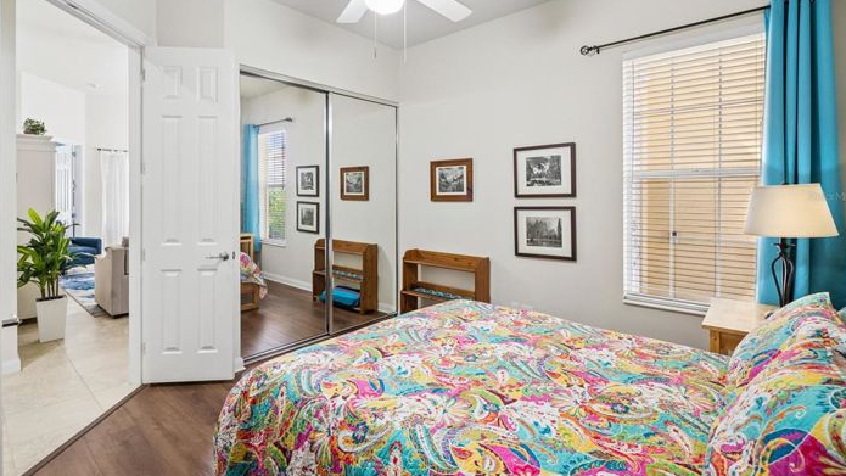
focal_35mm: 17
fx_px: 381
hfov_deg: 95.9
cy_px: 196
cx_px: 427
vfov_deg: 63.5
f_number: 8
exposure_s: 1/50
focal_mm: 16
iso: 2500
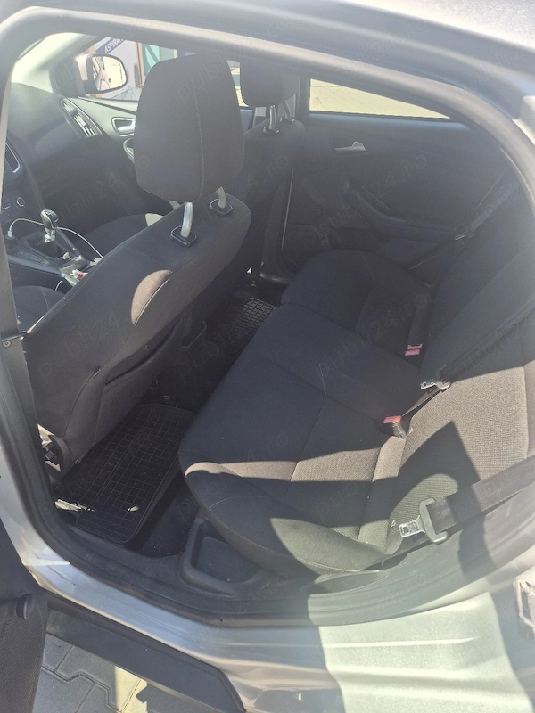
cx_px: 268
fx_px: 474
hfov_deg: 58.9
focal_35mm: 23
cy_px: 356
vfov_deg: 73.9
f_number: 1.8
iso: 25
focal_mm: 5.4
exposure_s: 1/500
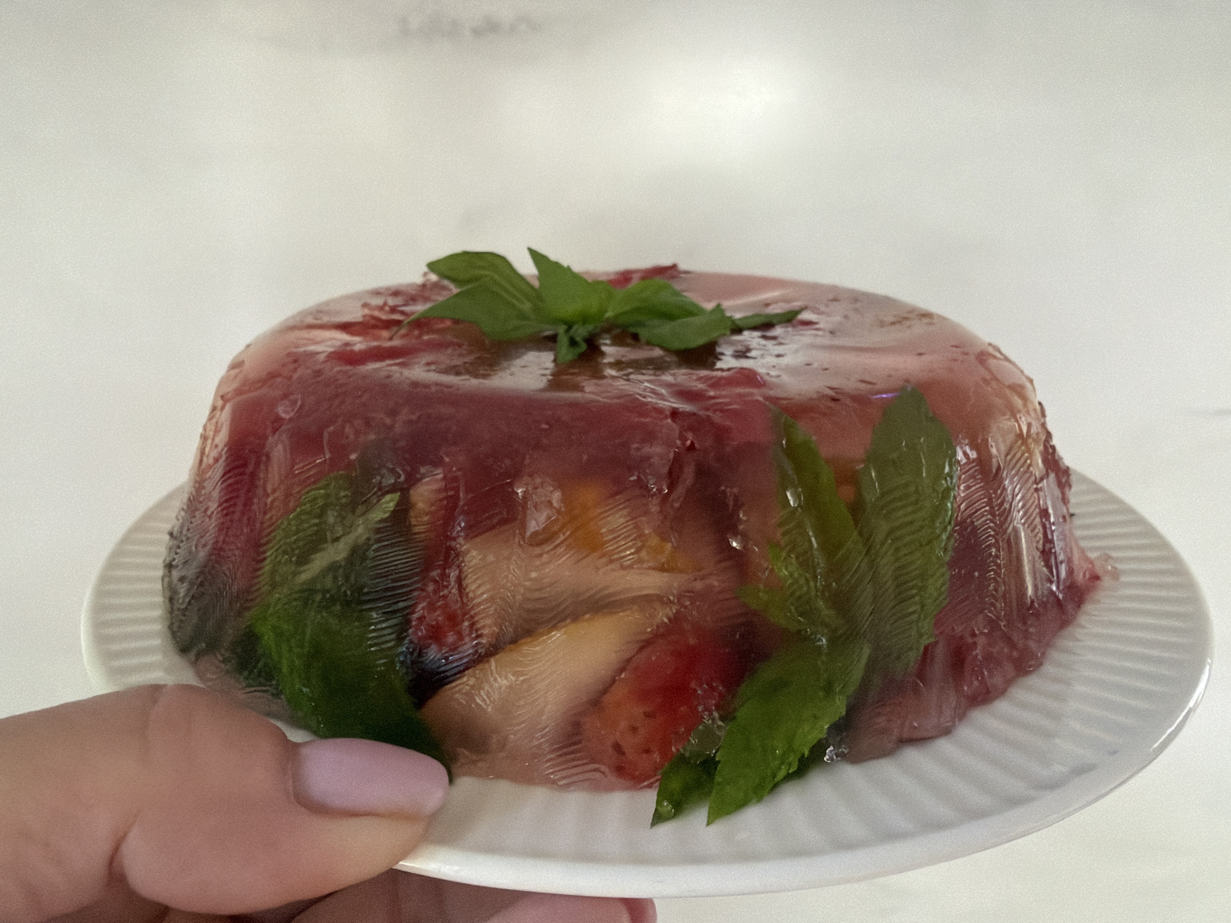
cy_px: 462
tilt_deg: -16.6
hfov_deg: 69.4
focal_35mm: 25
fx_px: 889
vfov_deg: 54.9
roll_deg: -0.4
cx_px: 616
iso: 500
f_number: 2.2
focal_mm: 2.22
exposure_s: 1/60
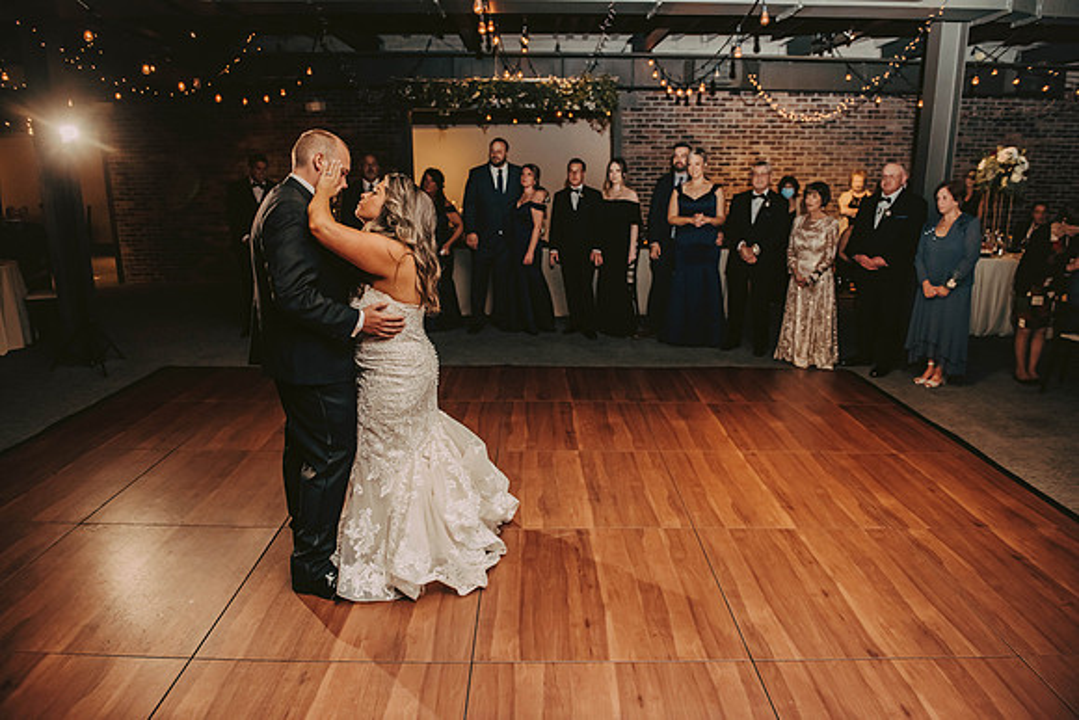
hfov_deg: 73.7
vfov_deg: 53.2
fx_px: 719
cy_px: 360
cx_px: 540
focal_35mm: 24
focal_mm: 24
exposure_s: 1/200
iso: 2000
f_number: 3.2
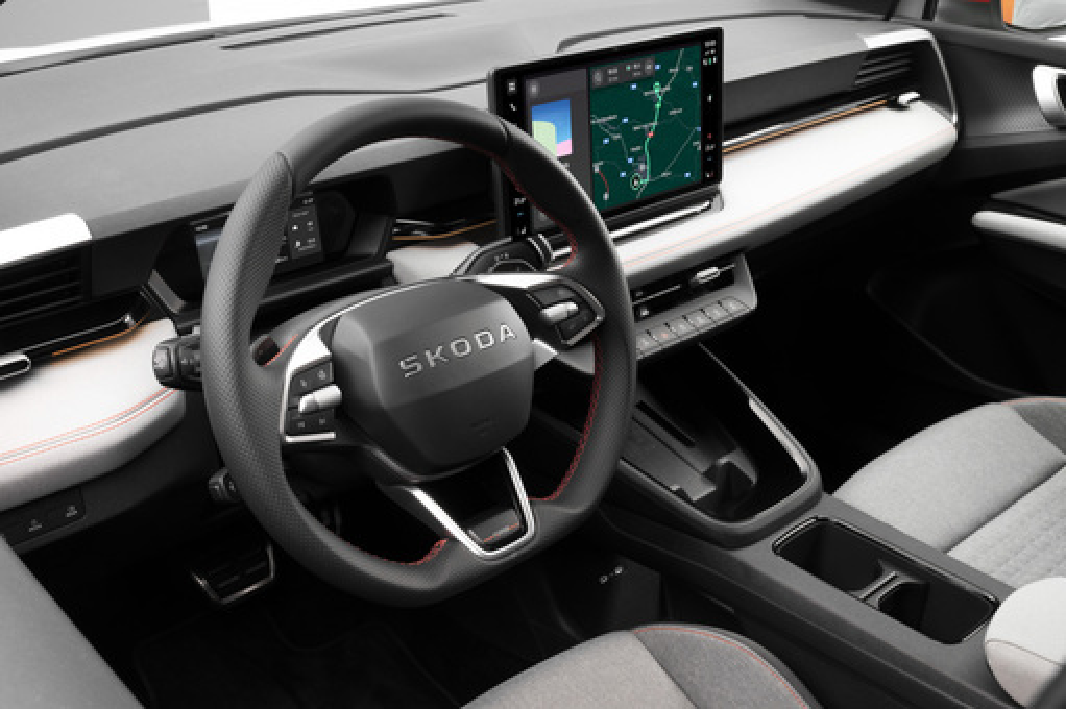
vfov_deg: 33.4
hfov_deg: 48.5
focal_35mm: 40
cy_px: 354
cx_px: 533
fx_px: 1184
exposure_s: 1.3
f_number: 16
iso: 400
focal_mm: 40
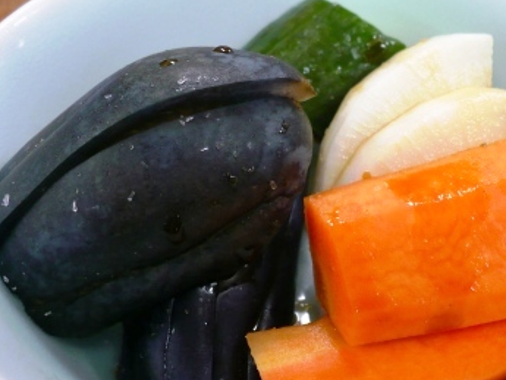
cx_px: 312
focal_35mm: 48
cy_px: 208
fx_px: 702
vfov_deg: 30.3
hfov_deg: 39.4
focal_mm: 6.1
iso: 160
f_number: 2.8
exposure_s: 1/30
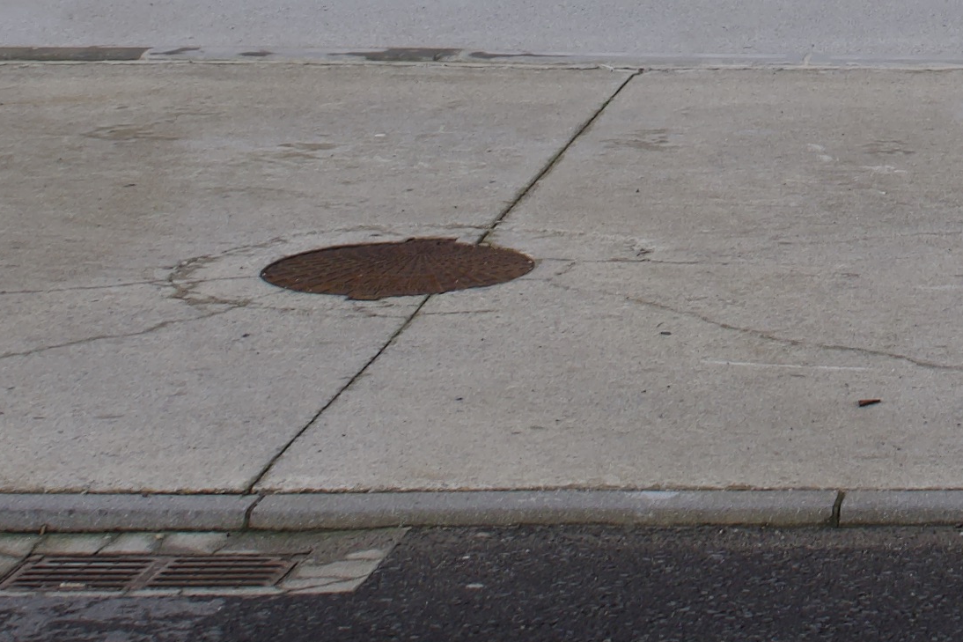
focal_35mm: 154
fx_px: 4119
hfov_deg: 12.9
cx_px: 1271
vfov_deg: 8.6
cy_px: -437
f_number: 6.4
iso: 160
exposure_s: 1/400
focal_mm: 18
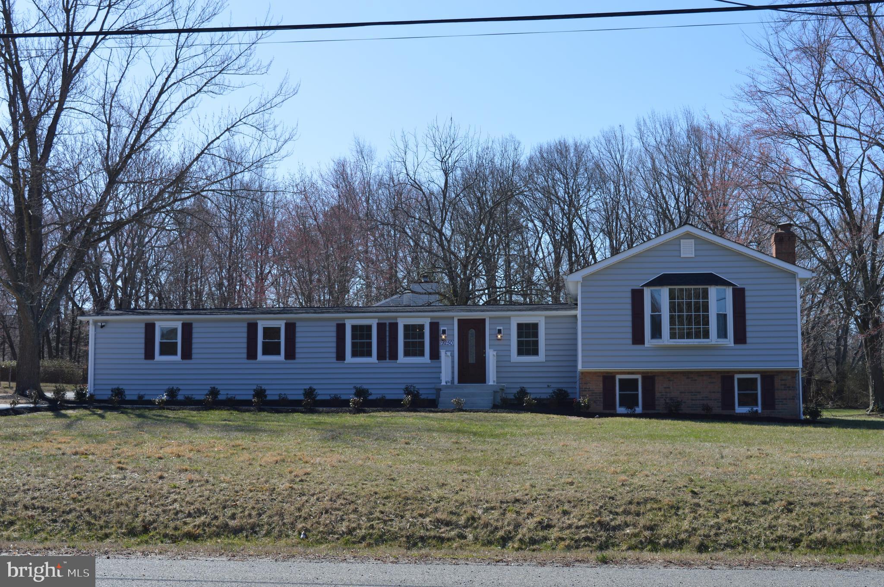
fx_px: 1251
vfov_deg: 26.4
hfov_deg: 38.9
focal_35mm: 51
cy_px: 294
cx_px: 442
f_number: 8
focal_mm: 34
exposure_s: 1/250
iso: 100
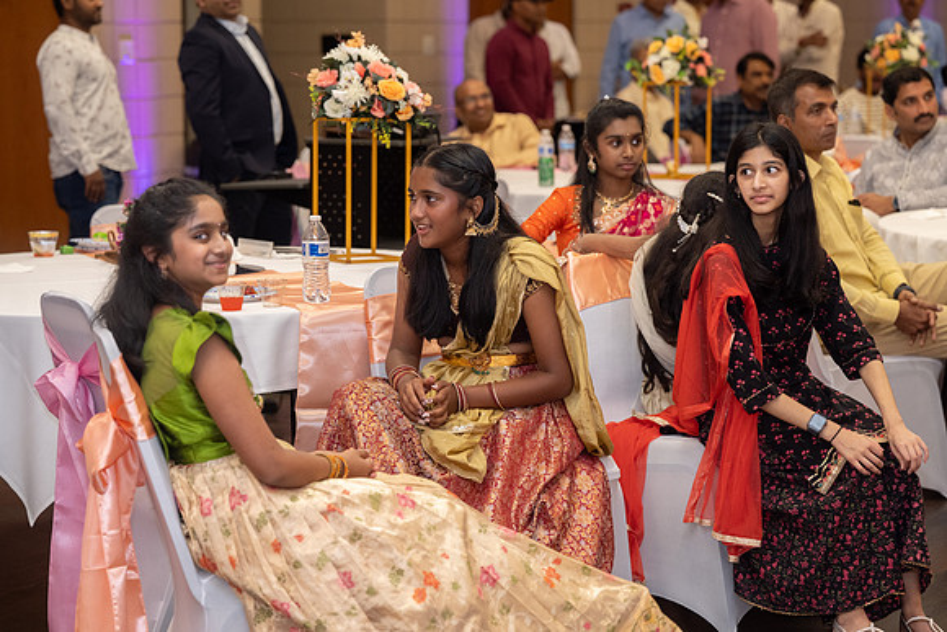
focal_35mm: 90
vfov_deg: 15.2
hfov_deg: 22.7
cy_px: 316
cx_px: 474
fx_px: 2361
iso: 1000
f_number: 3.5
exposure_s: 1/160
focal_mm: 88
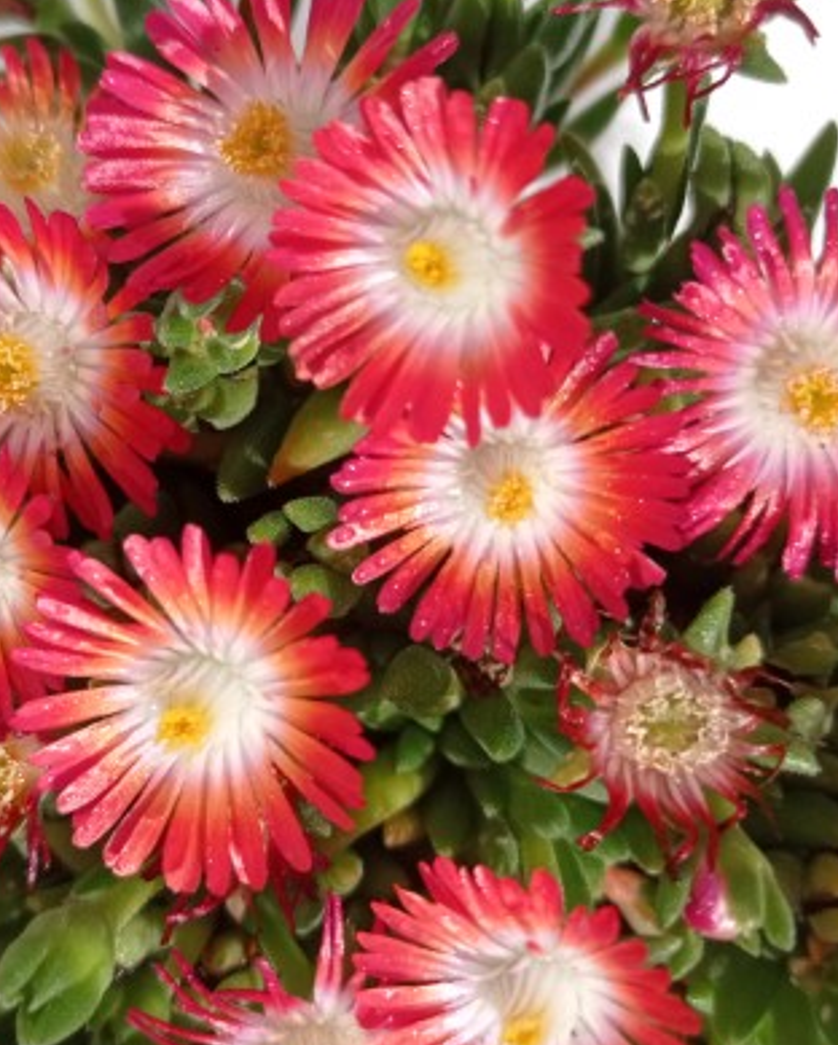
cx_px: 309
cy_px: 475
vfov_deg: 41.1
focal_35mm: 45
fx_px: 1393
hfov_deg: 33.3
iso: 101
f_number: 1.79
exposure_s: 1/2481
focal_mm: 4.74
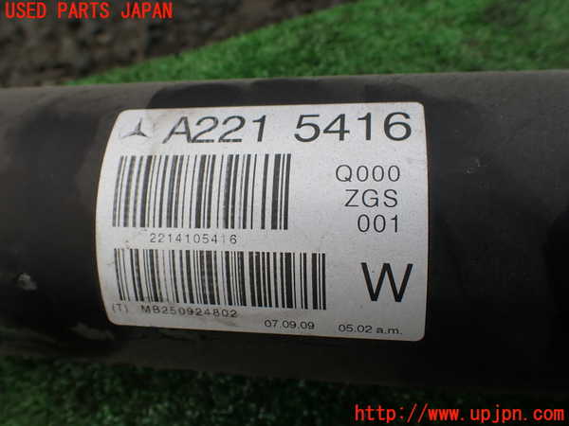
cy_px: 213
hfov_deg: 60.0
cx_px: 284
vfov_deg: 46.8
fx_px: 493
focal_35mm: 30
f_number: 3.2
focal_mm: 5.4
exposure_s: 1/320
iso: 100
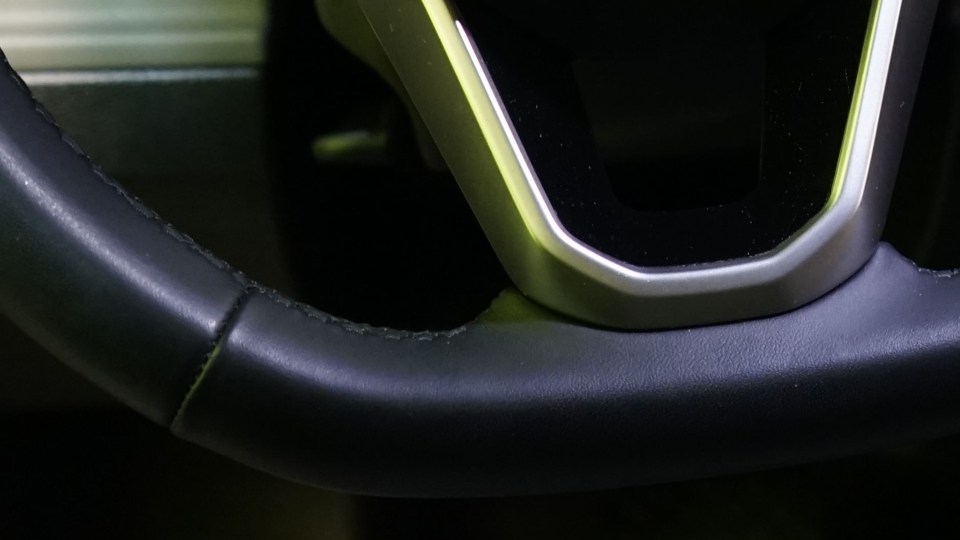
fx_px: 2393
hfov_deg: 22.0
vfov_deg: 12.2
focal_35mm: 94
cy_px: -278
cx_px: 914
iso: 1250
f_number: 3.5
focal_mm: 28
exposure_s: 1/30
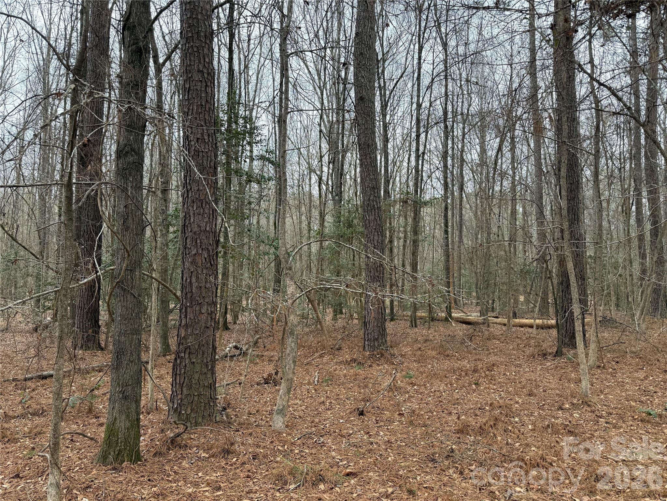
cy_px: 250
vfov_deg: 56.8
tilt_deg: +3.1
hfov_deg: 71.6
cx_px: 334
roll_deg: -1.0
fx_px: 462
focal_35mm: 24
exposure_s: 1/543
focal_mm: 6.76
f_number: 1.78
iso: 100
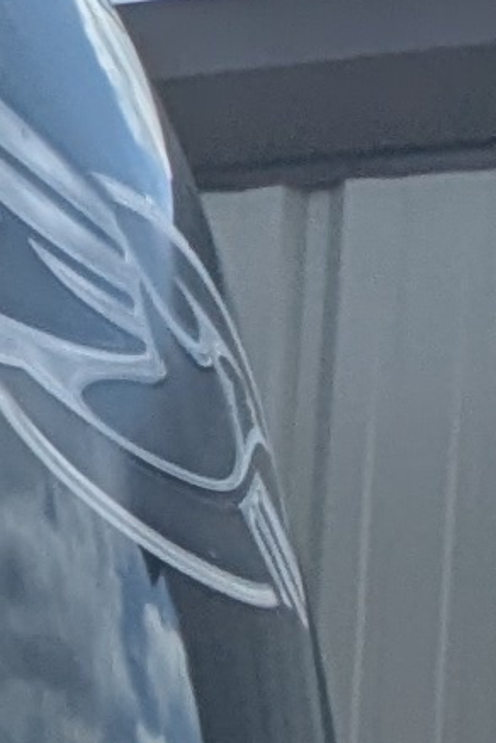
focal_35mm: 275
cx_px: -2842
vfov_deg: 7.2
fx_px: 5674
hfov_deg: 3.9
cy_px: 1569
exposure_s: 1/3559
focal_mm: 5.43
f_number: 1.89
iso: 46
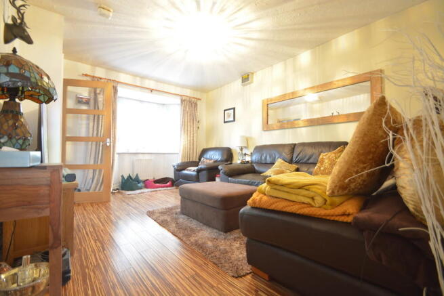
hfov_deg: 100.4
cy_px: 148
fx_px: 185
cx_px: 222
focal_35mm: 15
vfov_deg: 77.4
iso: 800
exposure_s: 1/4
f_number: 3.5
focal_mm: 10
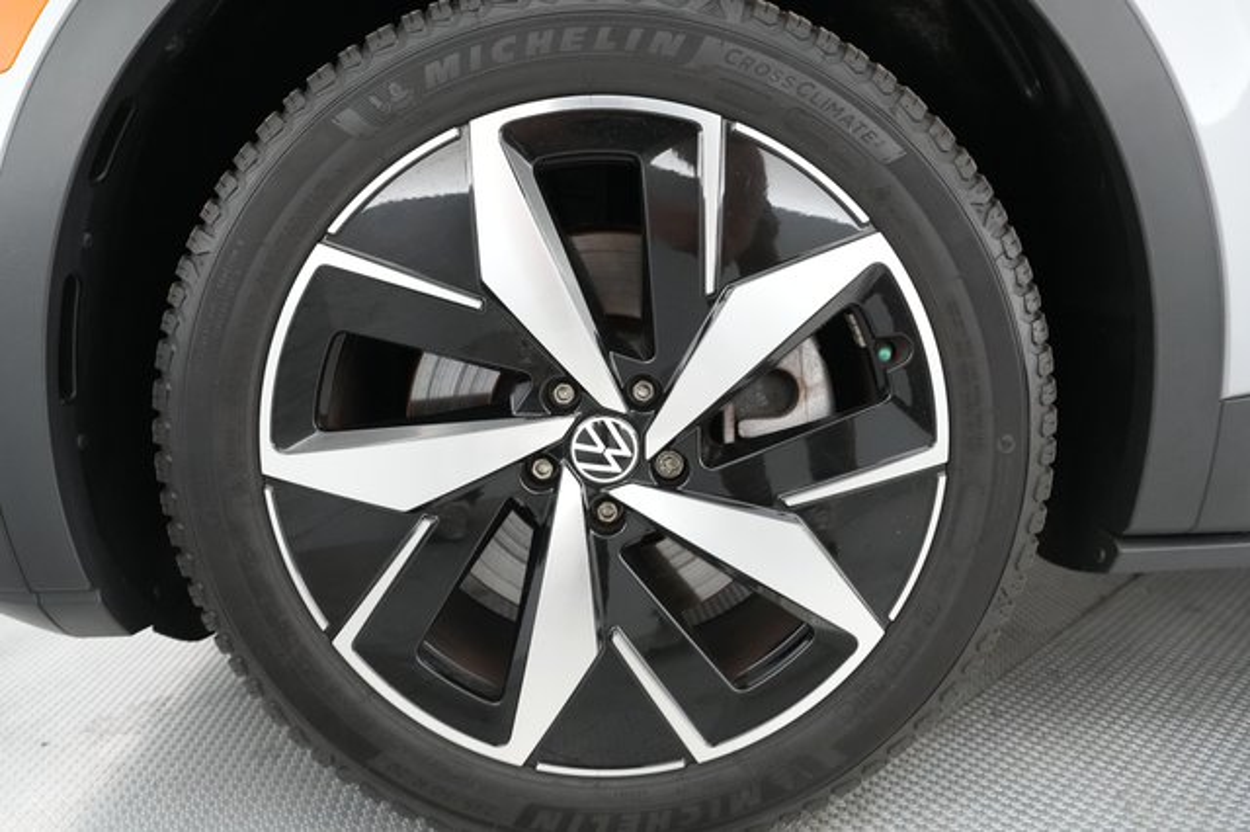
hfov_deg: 73.8
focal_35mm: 24
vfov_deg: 53.1
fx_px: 833
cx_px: 625
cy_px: 416
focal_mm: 24
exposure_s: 1/60
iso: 8000
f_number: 4.5
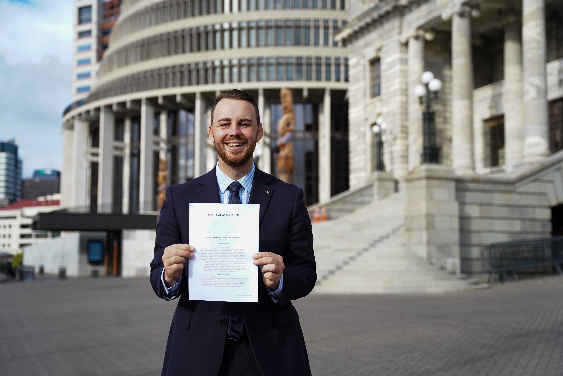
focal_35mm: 46
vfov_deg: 28.9
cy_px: 188
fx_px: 727
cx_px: 282
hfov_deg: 42.3
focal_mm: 46.5
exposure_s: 1/8000
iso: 2000
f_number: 2.8
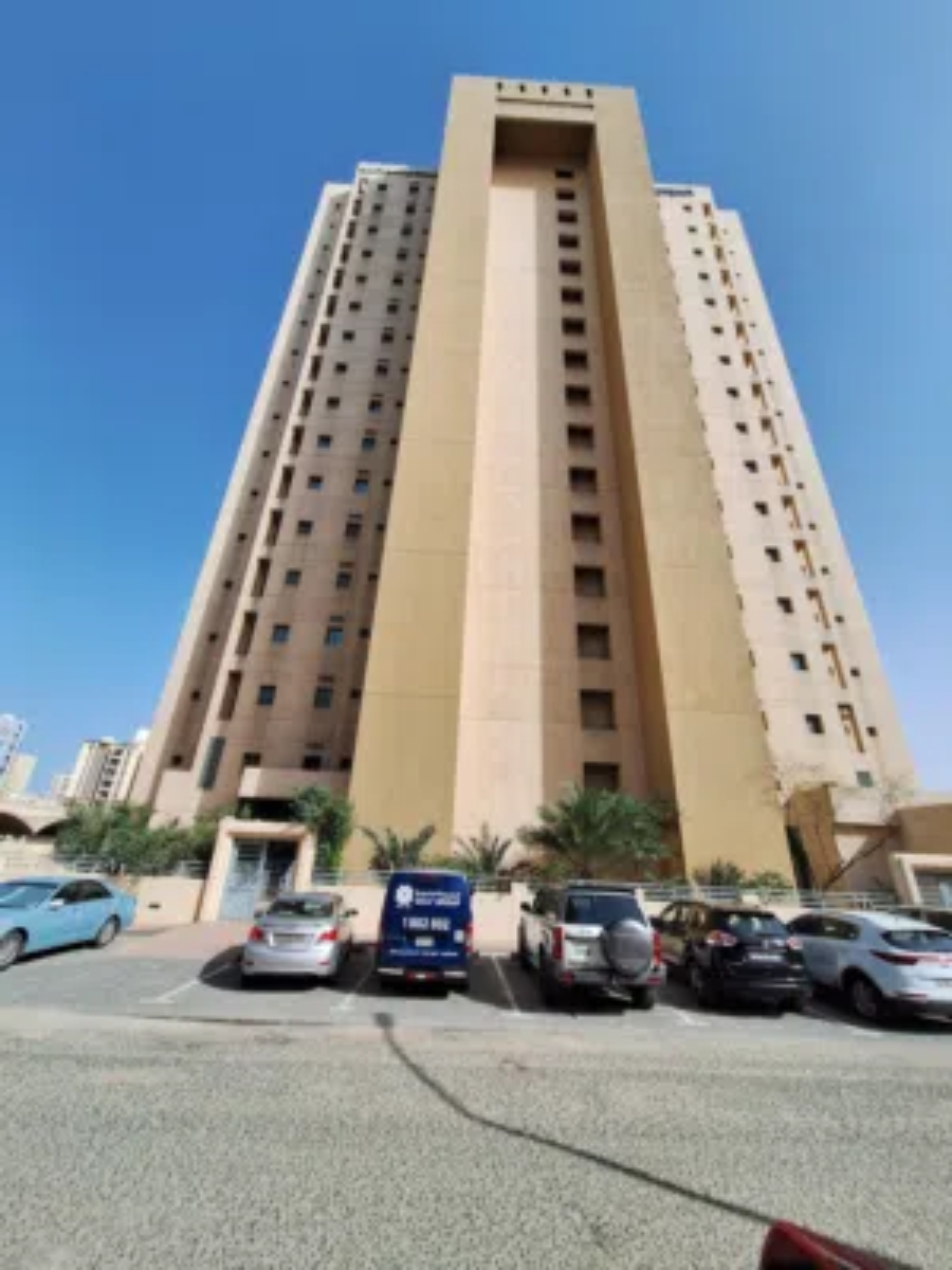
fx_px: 477
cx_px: 476
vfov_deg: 106.2
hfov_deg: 89.9
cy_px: 635
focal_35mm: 13
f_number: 2.2
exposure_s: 1/1316
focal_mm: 1.74
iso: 40
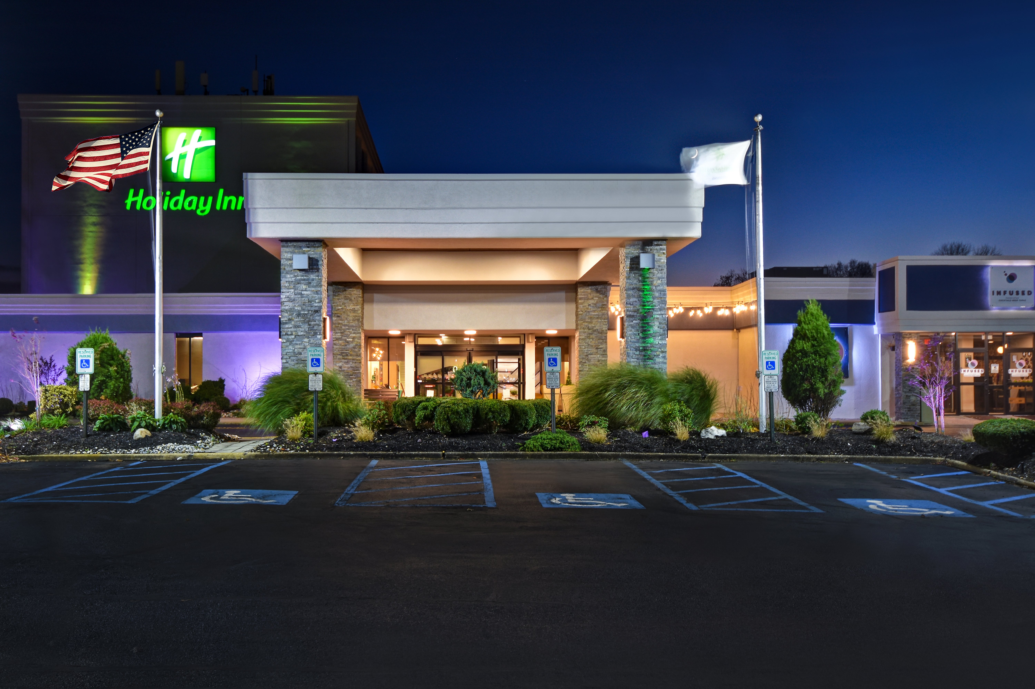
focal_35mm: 30
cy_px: 344
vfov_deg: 43.6
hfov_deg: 61.9
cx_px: 518
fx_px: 862
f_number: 7.1
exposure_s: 1/2.5
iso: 250
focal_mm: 20
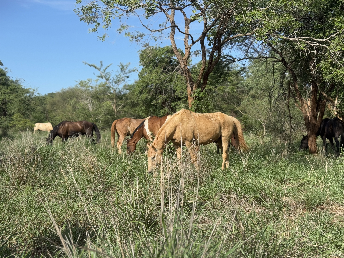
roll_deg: -0.9
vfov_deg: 30.3
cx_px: 172
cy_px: 129
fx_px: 477
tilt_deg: +0.1
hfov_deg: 39.7
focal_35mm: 48
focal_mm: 6.76
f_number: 1.78
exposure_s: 1/2577
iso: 64
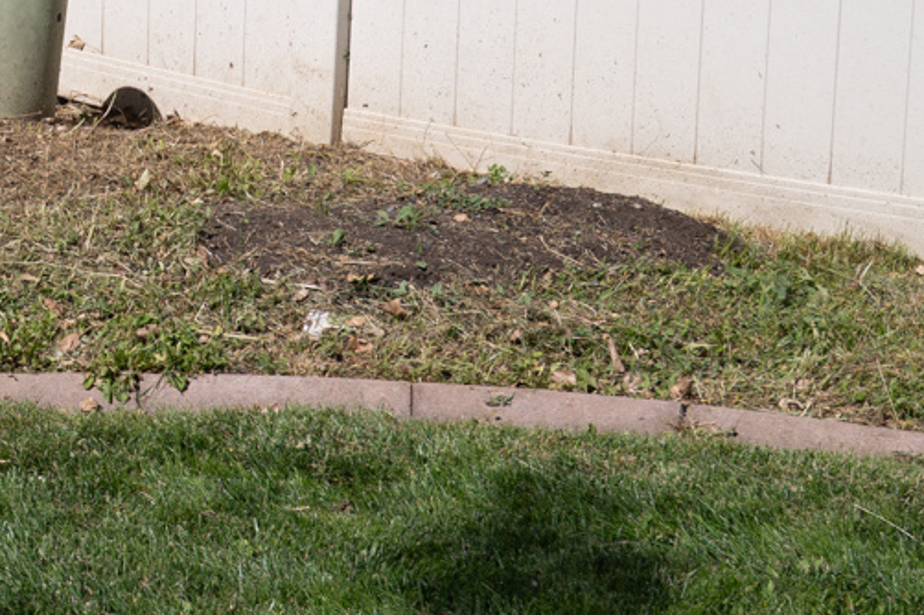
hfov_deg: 18.7
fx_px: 2514
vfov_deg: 13.7
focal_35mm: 98
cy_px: -34
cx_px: -414
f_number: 5
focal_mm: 24
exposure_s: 1/800
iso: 100
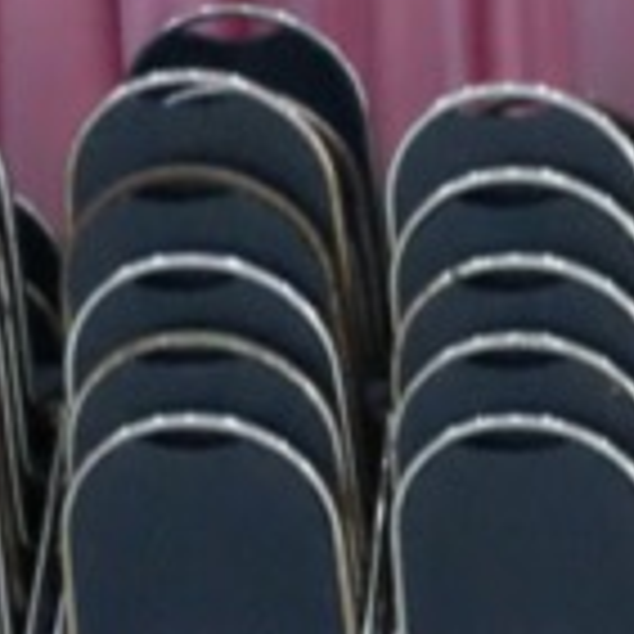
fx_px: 5388
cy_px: 272
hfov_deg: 6.0
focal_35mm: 260
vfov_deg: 6.7
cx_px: 2230
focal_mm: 28.2
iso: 6400
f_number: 4.5
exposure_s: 1/85
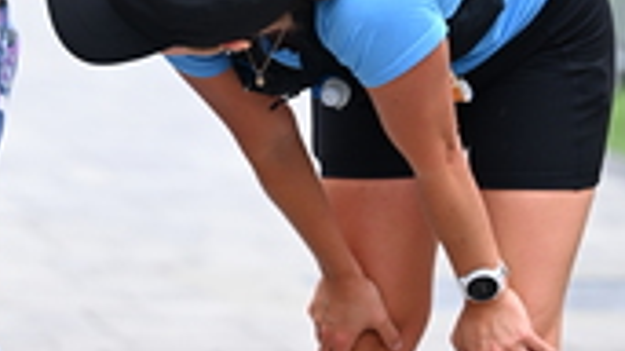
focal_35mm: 353
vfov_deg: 3.4
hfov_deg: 6.1
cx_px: 159
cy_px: 102
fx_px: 5847
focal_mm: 105
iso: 640
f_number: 2.8
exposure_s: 1/1600
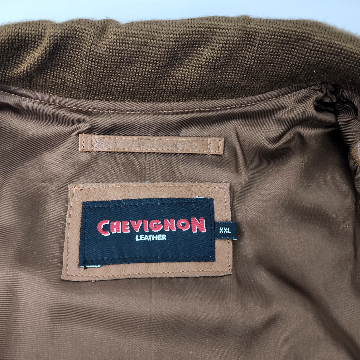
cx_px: 151
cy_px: 181
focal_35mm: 29
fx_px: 341
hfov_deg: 55.4
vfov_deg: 55.6
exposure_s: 1/100
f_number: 1.9
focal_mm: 6.92
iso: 200
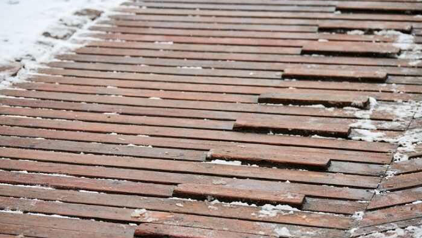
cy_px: 138
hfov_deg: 17.6
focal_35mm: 122
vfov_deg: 9.9
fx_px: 1365
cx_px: 211
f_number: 3.5
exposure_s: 1/400
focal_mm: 116
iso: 800
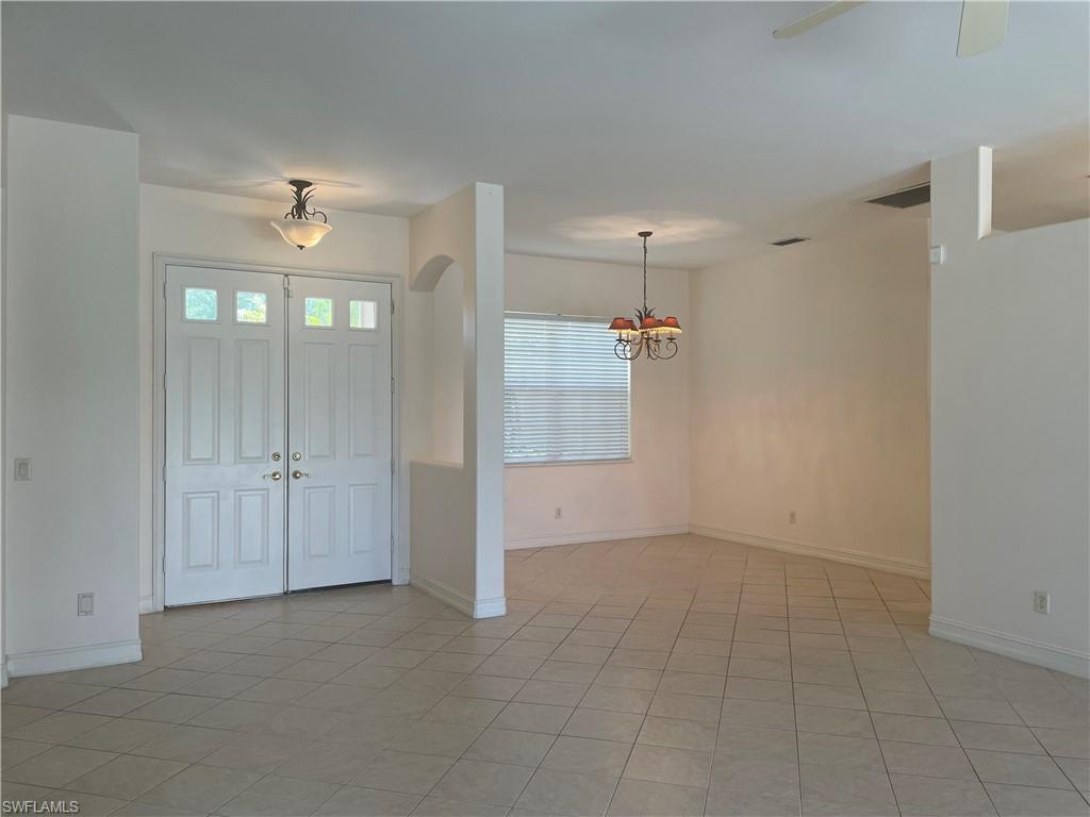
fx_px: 819
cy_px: 408
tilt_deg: -0.1
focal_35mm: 26
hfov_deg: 67.3
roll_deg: +0.1
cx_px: 545
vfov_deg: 53.1
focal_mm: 4.2
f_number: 1.6
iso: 64
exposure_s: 1/120
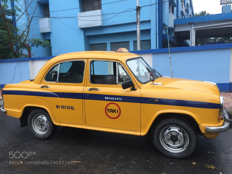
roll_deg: +2.4
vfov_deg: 48.2
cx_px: 116
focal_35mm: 29
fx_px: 194
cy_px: 87
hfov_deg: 61.7
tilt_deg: -8.6
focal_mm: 4.15
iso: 32
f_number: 2.2
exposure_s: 1/100
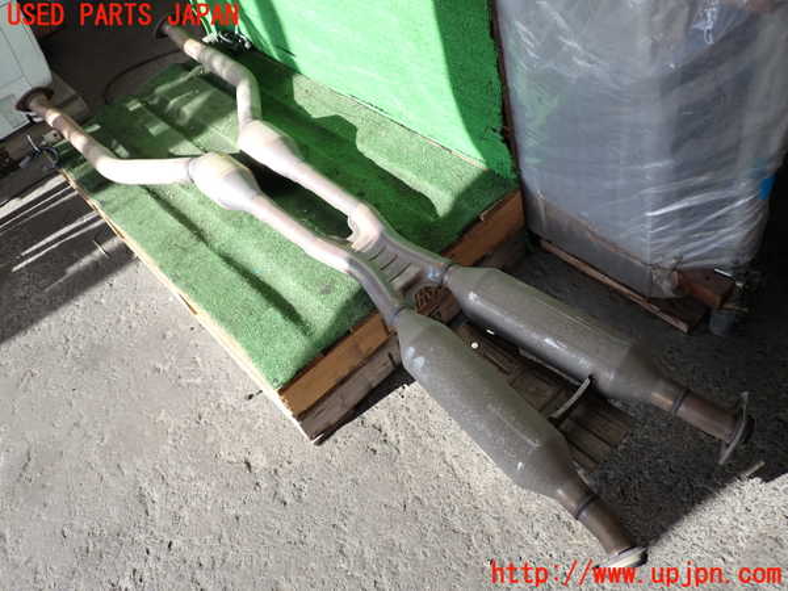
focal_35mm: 30
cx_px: 394
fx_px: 683
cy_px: 296
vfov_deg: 46.8
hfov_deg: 60.0
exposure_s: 1/500
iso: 100
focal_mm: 5.4
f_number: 2.3
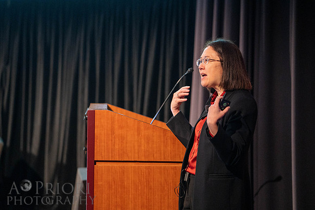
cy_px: 97
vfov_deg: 13.1
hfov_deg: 19.5
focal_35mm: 105
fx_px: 917
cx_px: 130
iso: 3200
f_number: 1.8
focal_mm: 85
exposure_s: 1/200
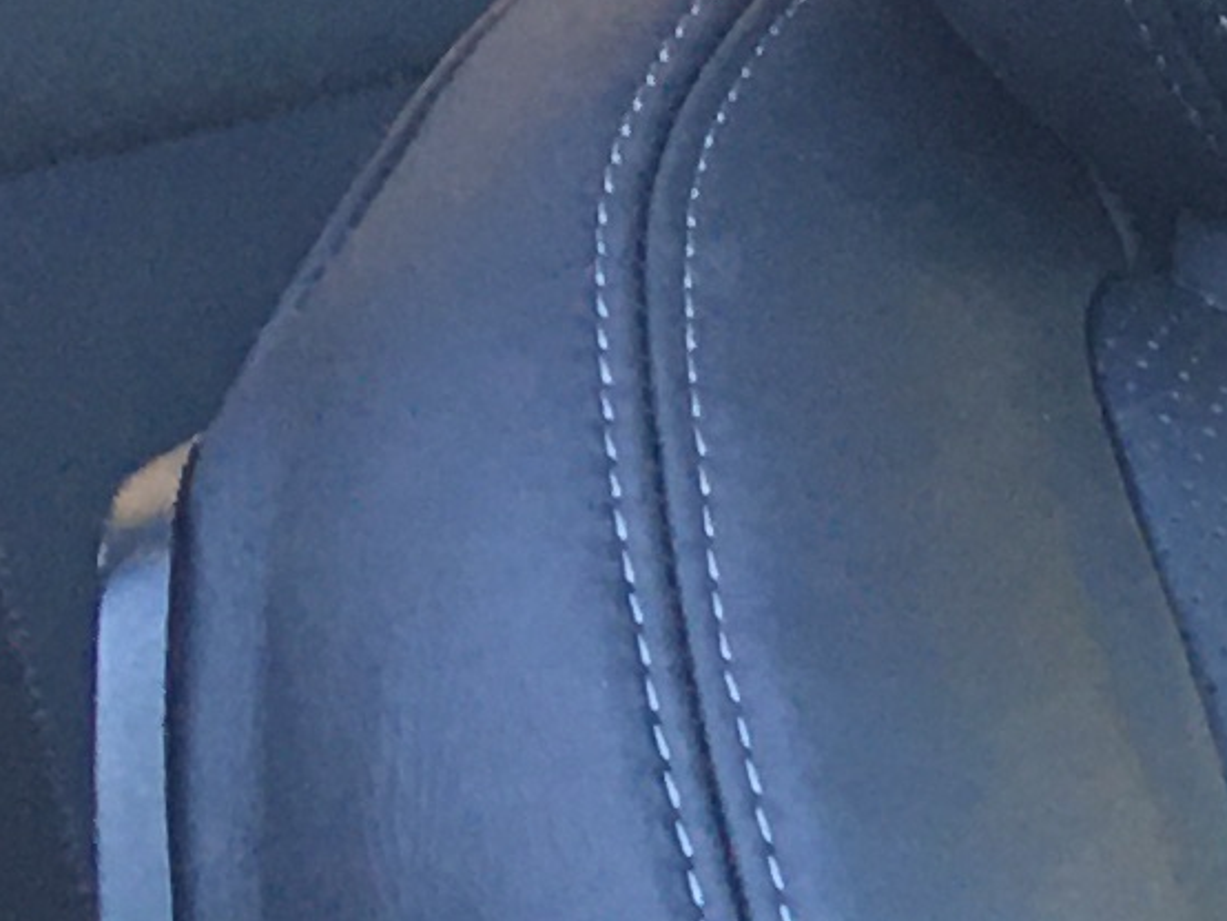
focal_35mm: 211
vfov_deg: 6.9
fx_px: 7482
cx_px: 3398
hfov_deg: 8.2
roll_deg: +0.3
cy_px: 1634
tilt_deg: -25.4
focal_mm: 4.15
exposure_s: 1/33
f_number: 2.2
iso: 40
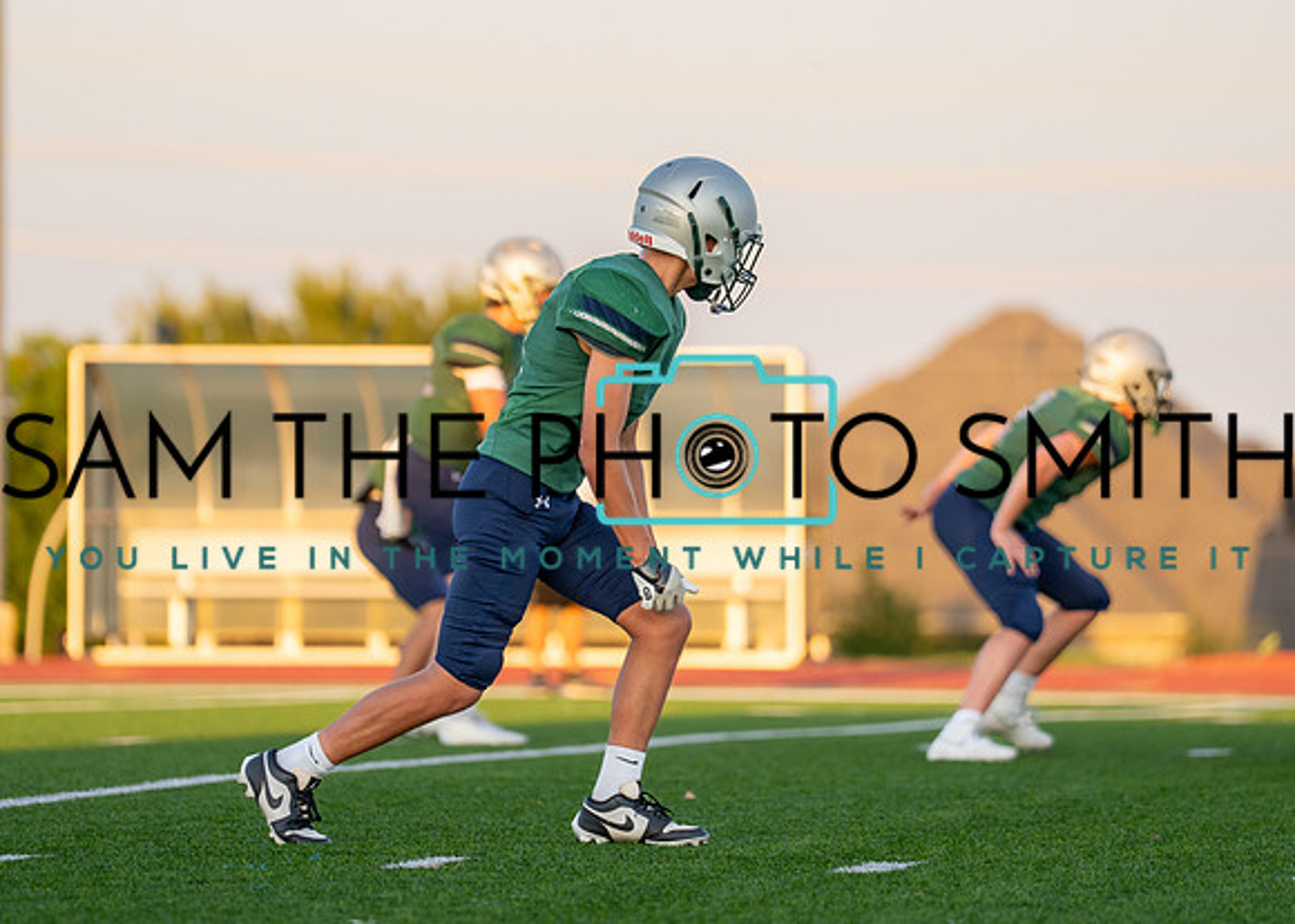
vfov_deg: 5.3
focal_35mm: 271
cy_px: 351
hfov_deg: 7.4
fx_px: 9974
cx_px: 608
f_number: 2.8
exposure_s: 1/1600
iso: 400
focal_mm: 182
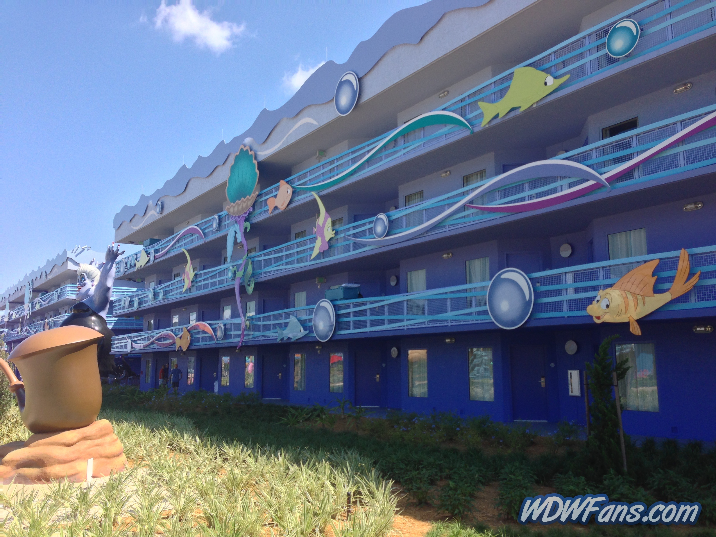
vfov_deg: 42.9
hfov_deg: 55.4
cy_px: 268
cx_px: 358
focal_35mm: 33
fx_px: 683
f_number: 2.4
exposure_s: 1/661
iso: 50
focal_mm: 4.13
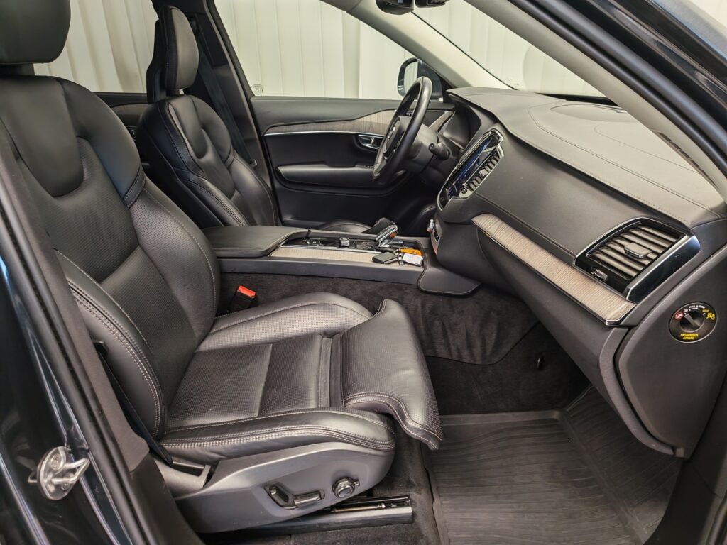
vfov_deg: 58.9
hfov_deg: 73.9
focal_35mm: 23
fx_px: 483
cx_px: 364
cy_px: 272
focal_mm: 5.4
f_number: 1.6
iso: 200
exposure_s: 1/50
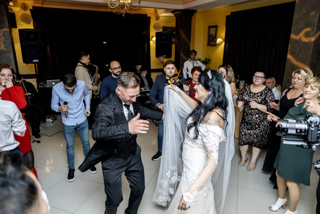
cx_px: 160
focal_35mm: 24
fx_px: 213
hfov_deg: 73.7
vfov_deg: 53.2
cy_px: 107
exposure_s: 1/125
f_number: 2.8
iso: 1600
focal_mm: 16
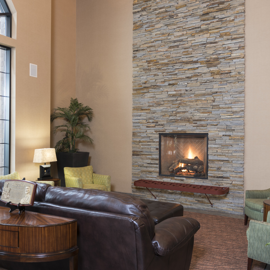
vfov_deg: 47.2
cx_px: 129
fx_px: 309
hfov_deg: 47.2
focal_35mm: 35
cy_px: 133
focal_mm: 27
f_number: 9
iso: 100
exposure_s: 1.6
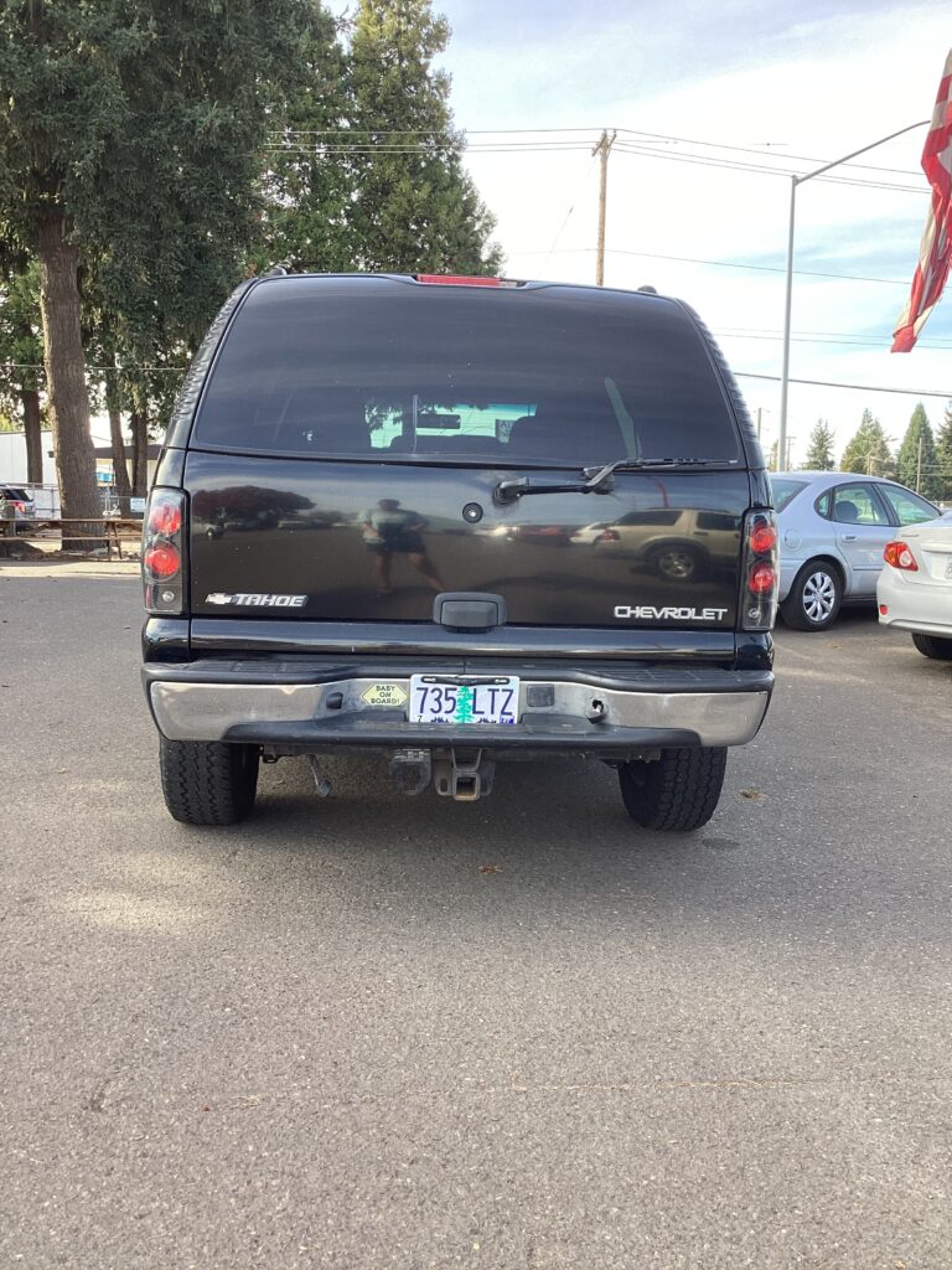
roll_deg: -0.8
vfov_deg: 58.4
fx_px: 1137
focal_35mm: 31
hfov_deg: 45.4
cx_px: 476
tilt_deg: -7.3
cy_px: 635
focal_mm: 3.3
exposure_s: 1/120
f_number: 2.4
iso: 25
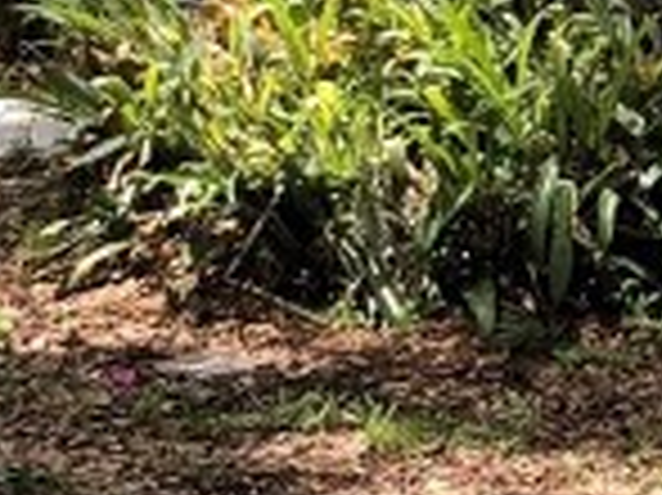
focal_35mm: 195
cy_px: 135
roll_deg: -1.4
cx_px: 1130
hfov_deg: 9.7
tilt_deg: -8.7
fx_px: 3726
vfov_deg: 7.6
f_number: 1.8
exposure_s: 1/552
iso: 20
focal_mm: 3.99
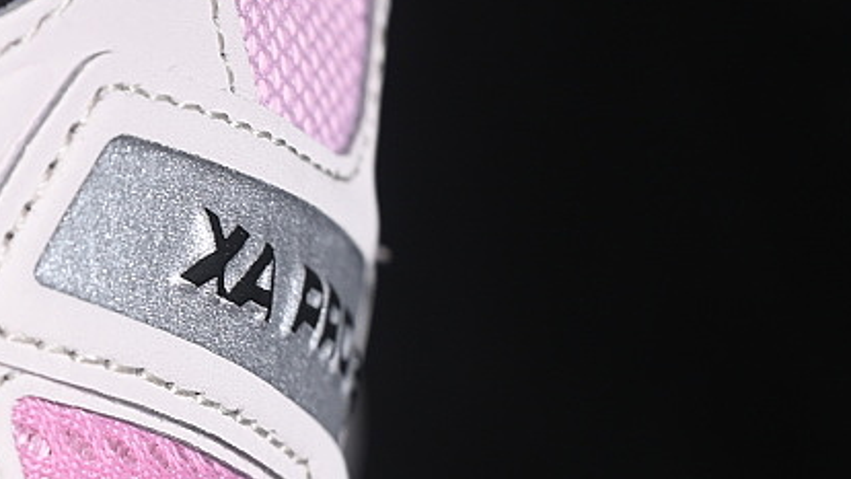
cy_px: 512
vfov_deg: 5.9
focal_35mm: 205
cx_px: -185
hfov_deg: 10.3
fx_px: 4626
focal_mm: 50
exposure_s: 1/80
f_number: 7.1
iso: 160
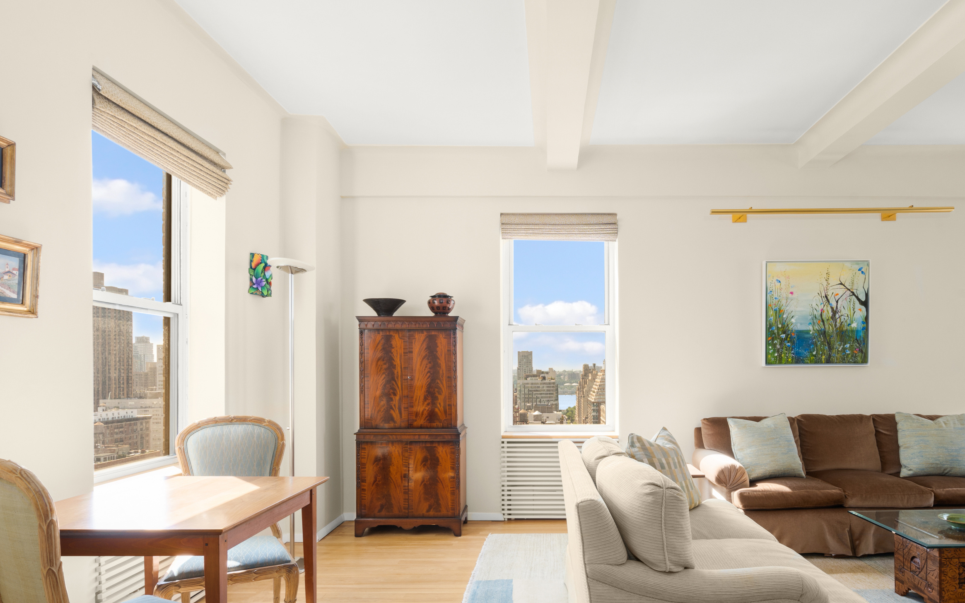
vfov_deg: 56.7
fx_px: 552
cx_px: 555
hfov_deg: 81.7
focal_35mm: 21
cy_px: 372
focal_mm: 16
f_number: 11
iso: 400
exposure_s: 1/40
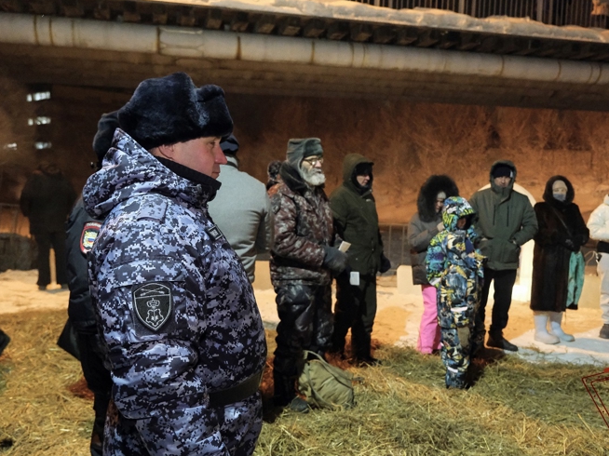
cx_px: 327
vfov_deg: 44.1
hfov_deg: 56.8
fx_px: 563
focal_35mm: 32
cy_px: 226
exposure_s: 1/80
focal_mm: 19.2
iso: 10000
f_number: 4
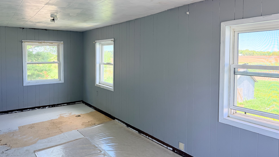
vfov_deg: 42.7
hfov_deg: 69.8
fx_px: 200
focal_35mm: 27
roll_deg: +0.0
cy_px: 63
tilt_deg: -1.8
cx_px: 135
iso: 200
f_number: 1.78
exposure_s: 1/110
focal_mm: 6.76
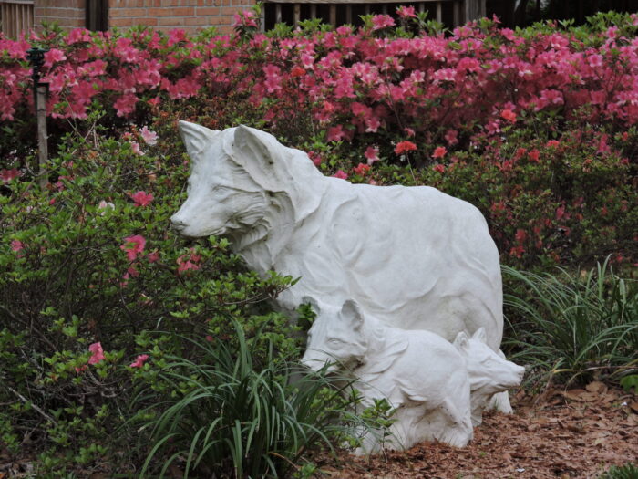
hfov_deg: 11.6
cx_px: 319
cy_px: 240
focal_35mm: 170
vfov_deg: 8.7
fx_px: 3133
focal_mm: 30.3
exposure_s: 1/200
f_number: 4.5
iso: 100
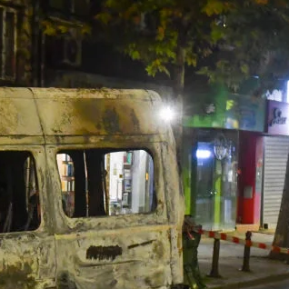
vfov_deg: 11.2
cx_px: -92
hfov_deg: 10.9
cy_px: 238
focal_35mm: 156
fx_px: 1474
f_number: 4
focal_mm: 38
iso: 5000
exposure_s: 1/50
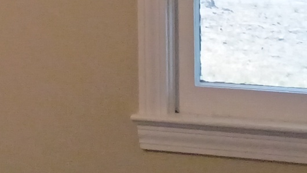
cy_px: -131
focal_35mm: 183
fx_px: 1490
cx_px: -209
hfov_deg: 11.1
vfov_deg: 6.5
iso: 684
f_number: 1.8
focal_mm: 4.27
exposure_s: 1/40
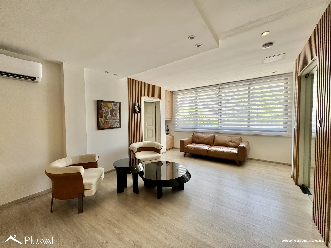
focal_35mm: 14
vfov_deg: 85.7
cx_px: 166
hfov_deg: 102.1
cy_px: 124
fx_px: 134
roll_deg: +0.3
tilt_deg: -3.0
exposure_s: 1/99
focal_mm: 2.22
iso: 40
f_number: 2.2
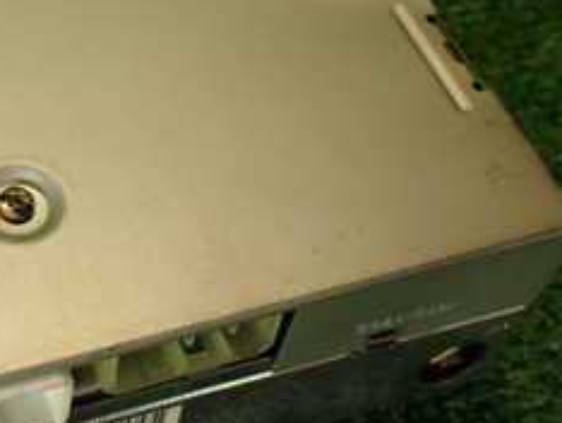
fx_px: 1333
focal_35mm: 82
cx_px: -62
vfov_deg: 18.0
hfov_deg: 22.4
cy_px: 209
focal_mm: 5.79
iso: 160
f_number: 2.4
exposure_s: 1/60
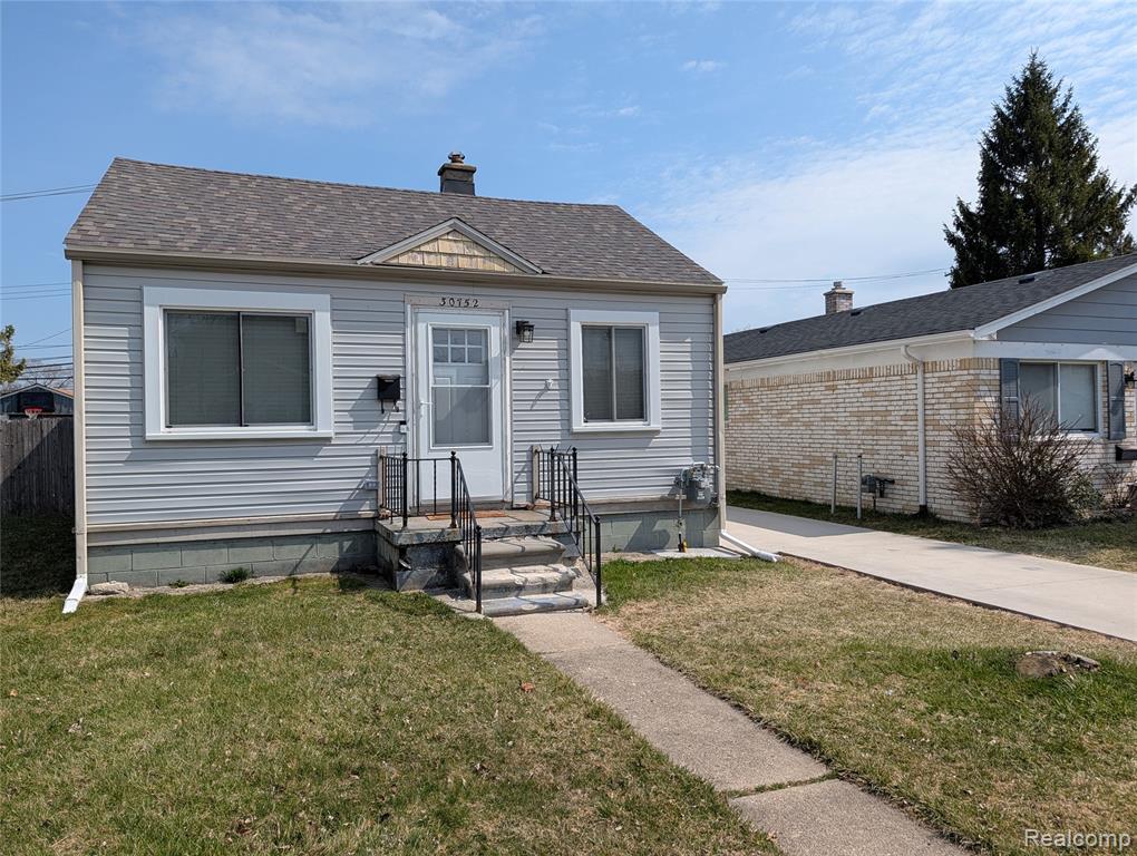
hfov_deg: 71.5
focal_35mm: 24
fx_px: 789
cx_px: 568
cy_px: 428
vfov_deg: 56.9
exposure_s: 1/1435
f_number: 1.68
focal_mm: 6.9
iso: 20
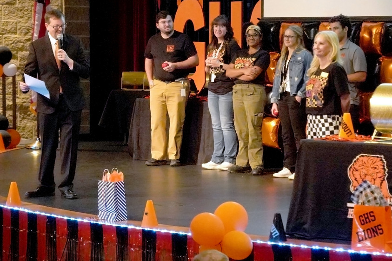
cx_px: 206
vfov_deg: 9.0
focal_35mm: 153
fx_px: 1666
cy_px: 108
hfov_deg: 13.4
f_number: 5
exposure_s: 1/100
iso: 12800
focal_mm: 86
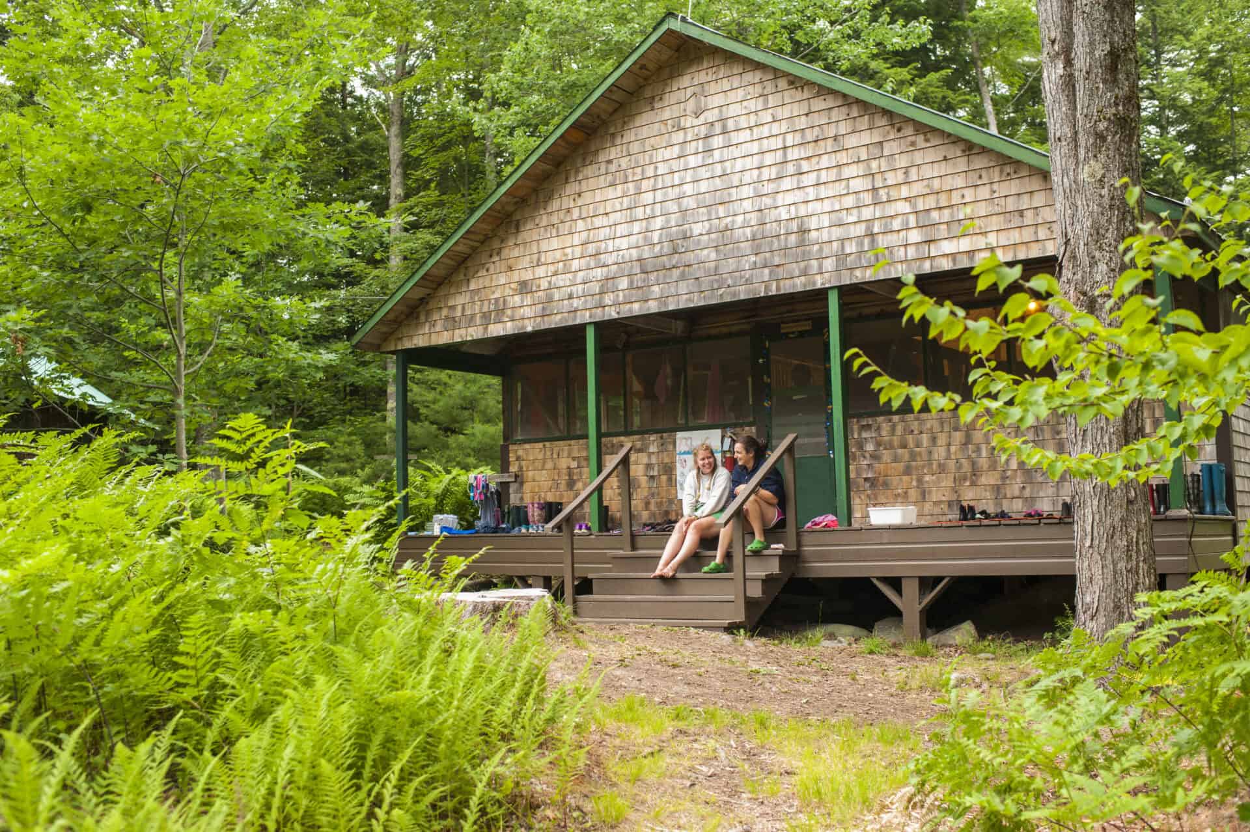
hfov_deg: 54.5
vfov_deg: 37.8
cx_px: 625
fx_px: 1215
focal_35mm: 35
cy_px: 416
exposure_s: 1/125
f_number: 4
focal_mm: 35
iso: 1600
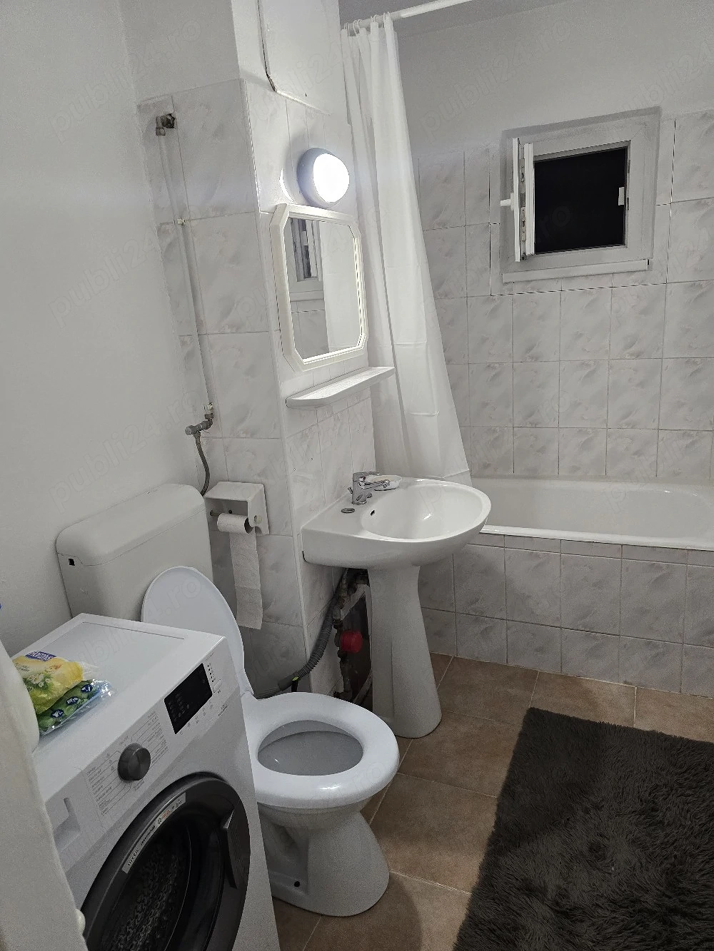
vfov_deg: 73.9
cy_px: 476
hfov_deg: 58.9
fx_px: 632
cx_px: 357
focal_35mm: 23
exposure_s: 1/101
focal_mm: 6.3
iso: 500
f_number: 1.7
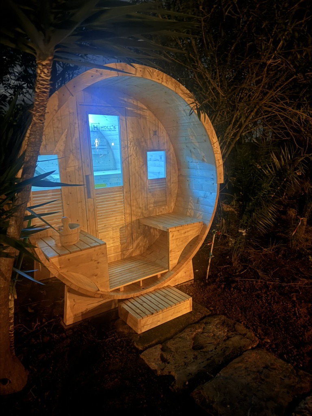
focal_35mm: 24
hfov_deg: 56.8
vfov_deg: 71.6
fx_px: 288
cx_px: 156
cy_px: 208
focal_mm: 6.76
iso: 1250
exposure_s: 1/2
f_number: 1.78
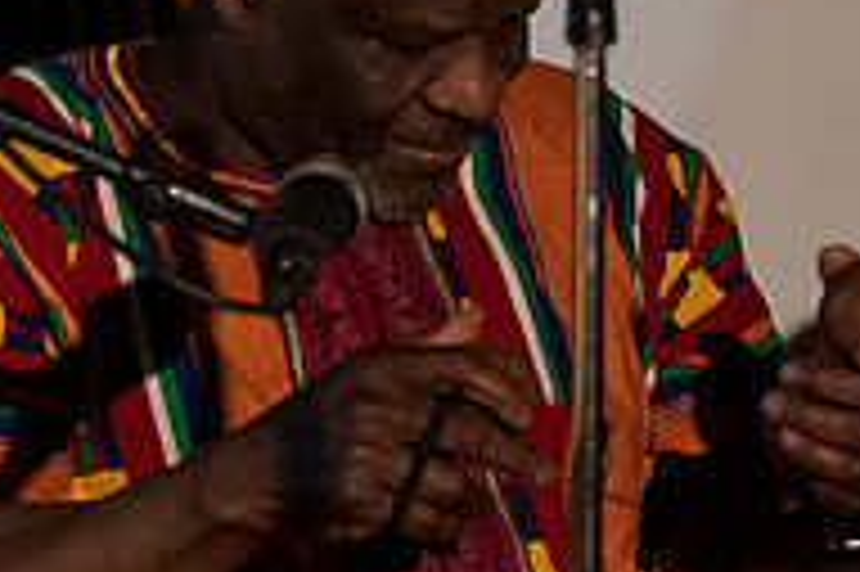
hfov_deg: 2.9
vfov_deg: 1.9
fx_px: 17042
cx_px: 670
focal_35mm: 714
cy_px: -419
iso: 6400
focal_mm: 135
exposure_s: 1/250
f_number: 2.8
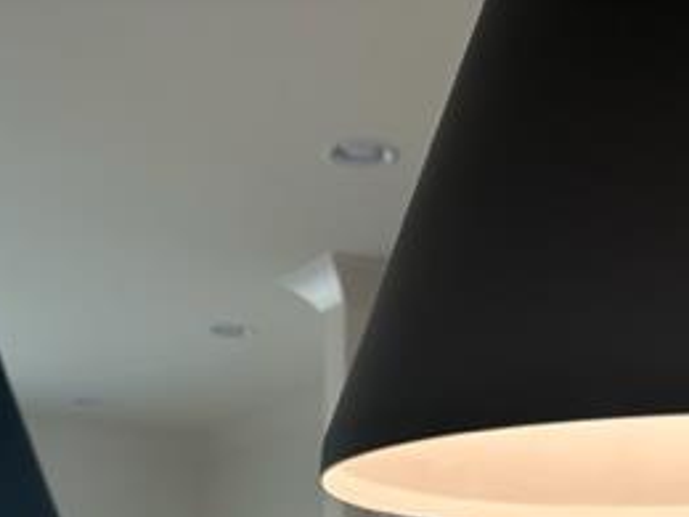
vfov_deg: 22.7
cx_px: 443
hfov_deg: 32.5
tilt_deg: +0.7
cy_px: 631
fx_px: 1174
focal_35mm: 59
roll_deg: -0.4
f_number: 1.78
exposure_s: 1/140
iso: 125
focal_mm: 6.86
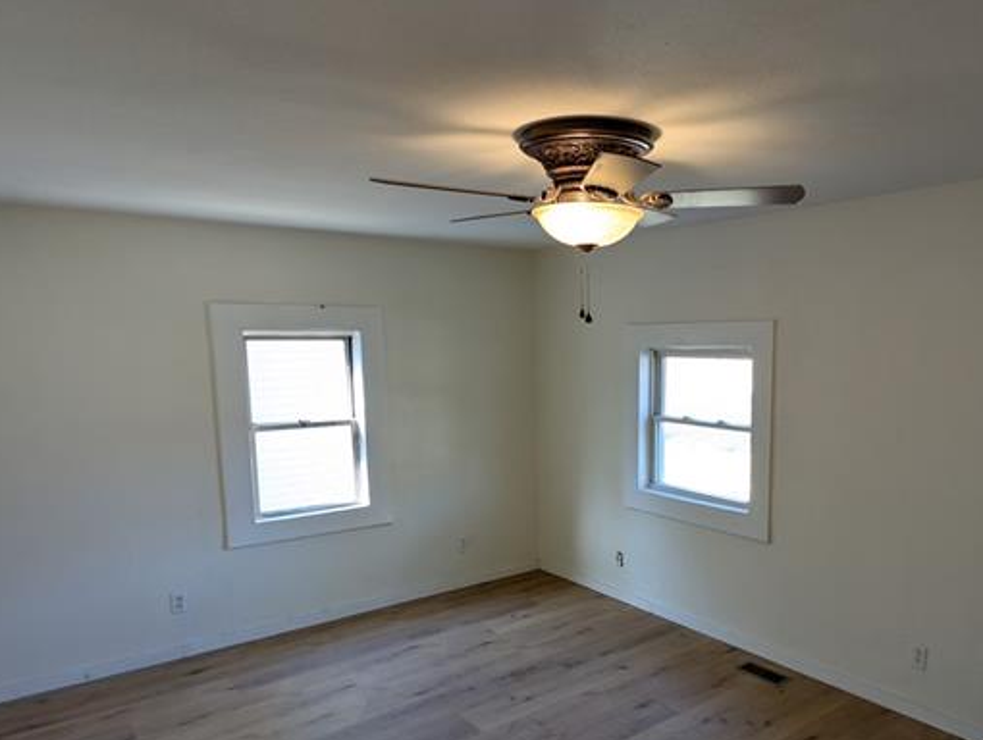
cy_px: 443
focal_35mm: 24
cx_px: 599
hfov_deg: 70.6
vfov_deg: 56.5
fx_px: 682
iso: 36
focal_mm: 2.23
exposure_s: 1/39.7
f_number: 1.95
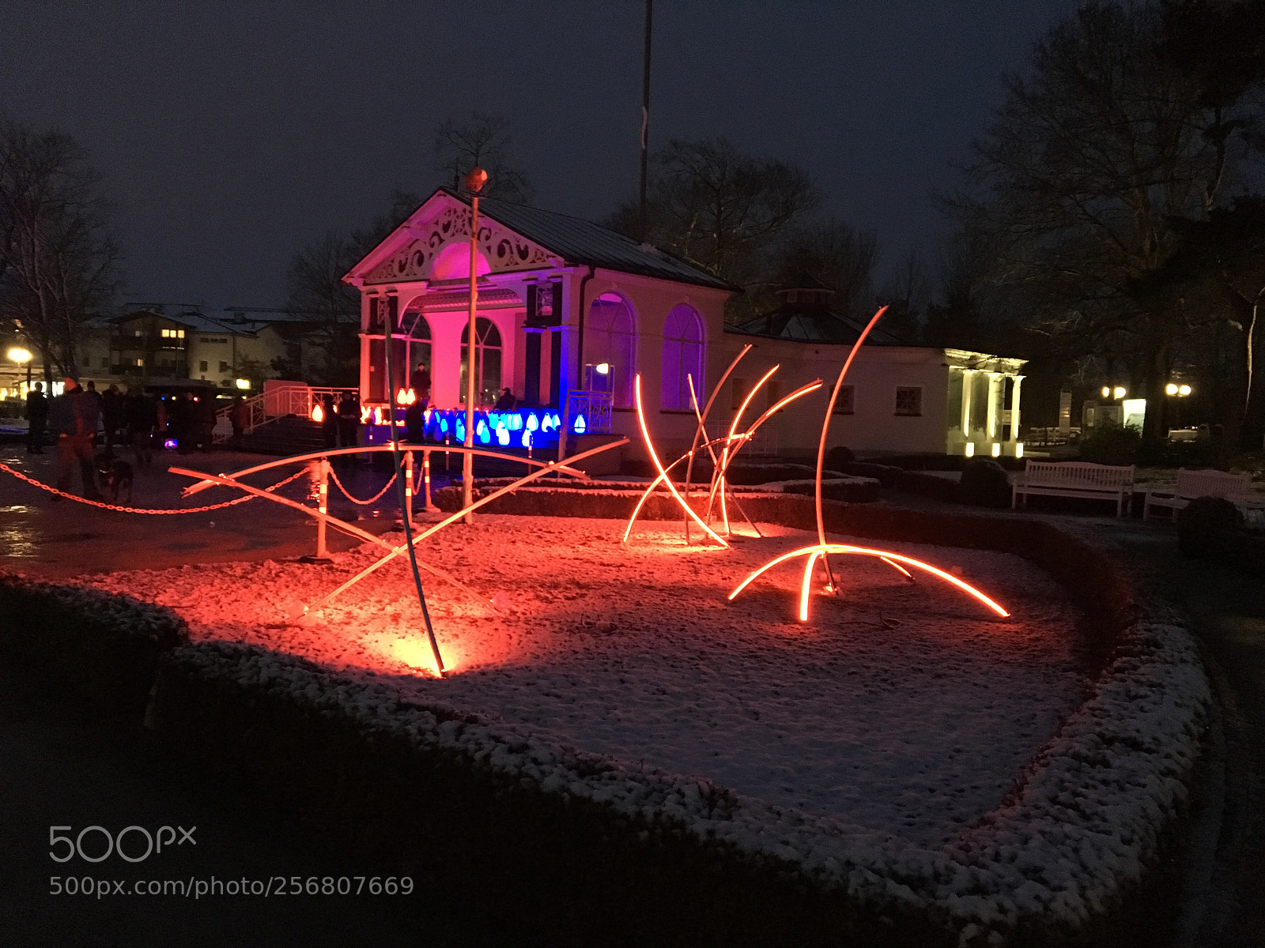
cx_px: 632
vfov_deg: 48.2
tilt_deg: -2.6
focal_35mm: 29
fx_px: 1060
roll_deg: -1.1
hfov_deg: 61.7
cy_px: 474
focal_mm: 4.15
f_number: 2.2
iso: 800
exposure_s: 1/17
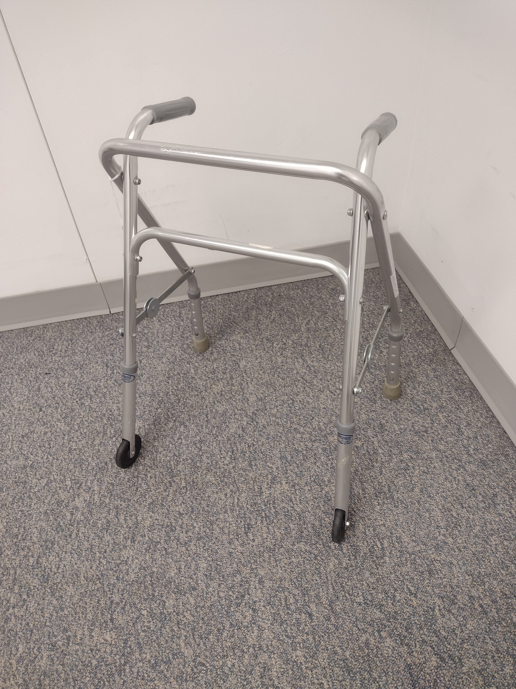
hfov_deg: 51.4
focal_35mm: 27
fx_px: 537
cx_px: 258
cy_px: 344
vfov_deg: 65.3
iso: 200
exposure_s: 1/60
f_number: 1.7
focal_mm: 4.71
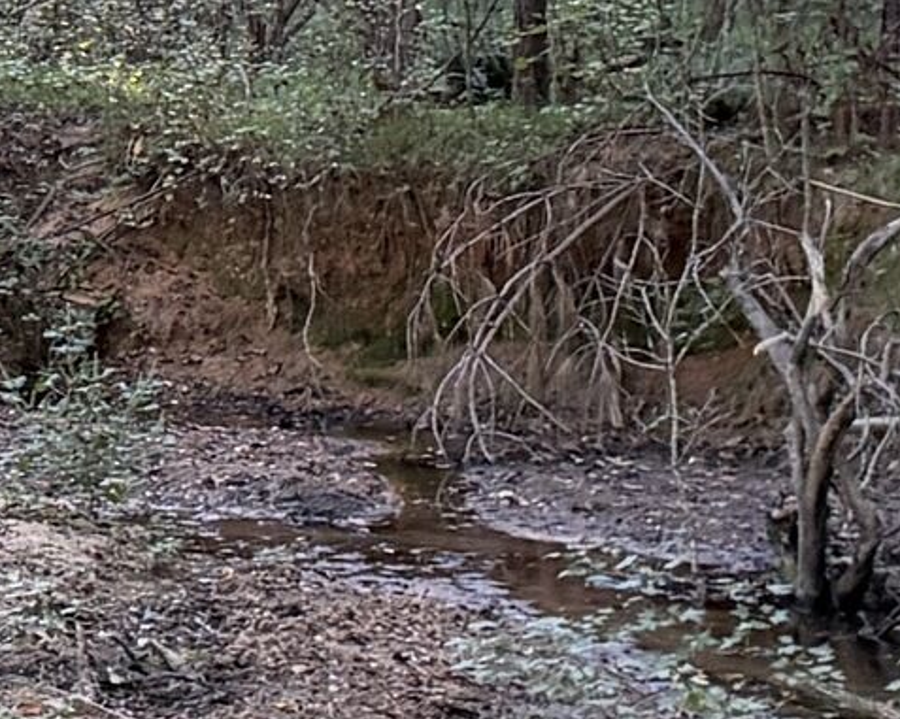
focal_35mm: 151
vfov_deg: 10.1
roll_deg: +2.2
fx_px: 4020
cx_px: -442
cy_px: -34
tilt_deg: -0.7
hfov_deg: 12.2
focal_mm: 6.76
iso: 320
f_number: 1.78
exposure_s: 1/60
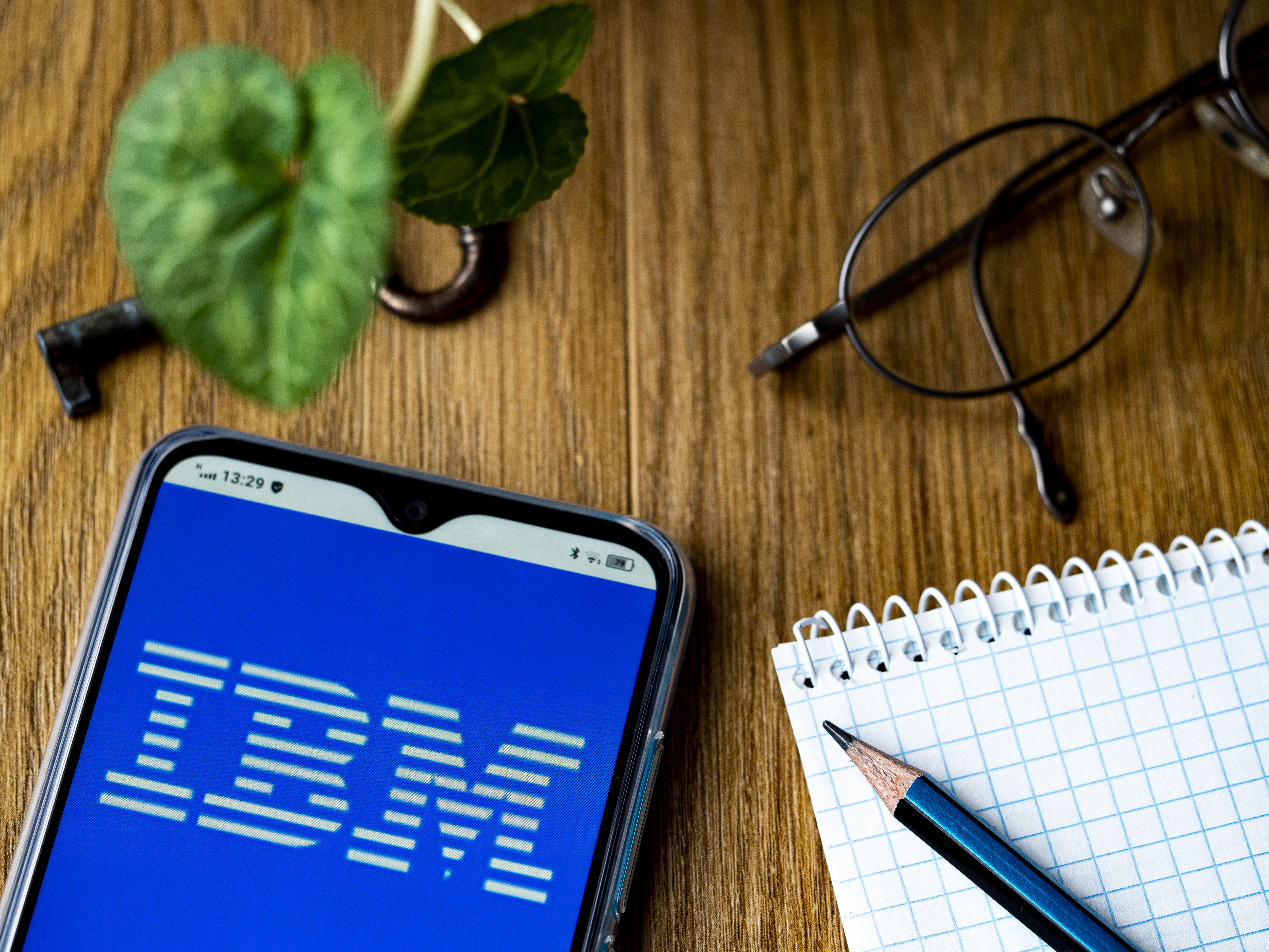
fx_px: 4399
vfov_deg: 12.3
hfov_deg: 16.4
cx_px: 634
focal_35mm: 120
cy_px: 476
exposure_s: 1/20
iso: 200
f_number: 2.8
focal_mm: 60
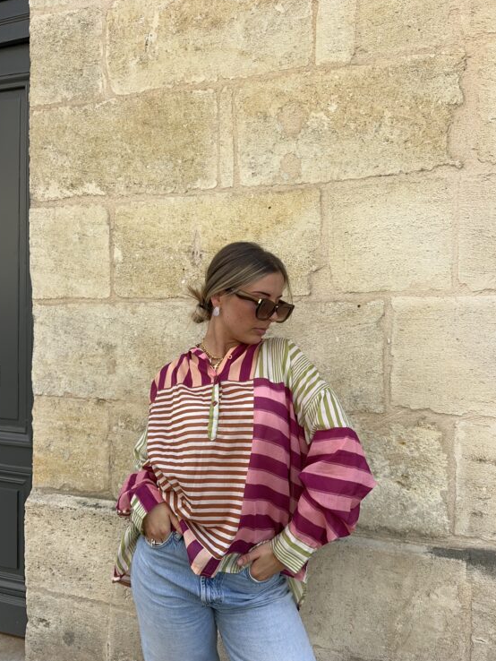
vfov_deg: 67.3
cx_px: 241
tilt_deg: -0.2
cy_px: 330
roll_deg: -1.1
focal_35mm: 26
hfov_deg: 53.1
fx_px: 496
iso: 80
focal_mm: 6.86
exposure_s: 1/1107
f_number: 1.78
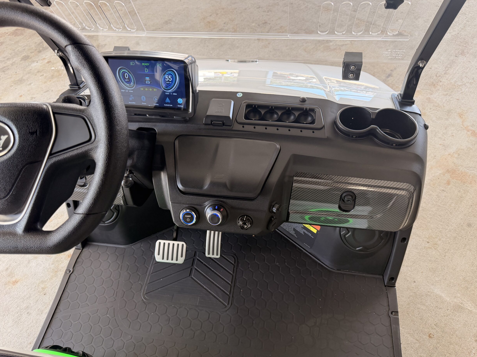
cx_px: 231
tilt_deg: -53.4
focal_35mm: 25
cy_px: 175
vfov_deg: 54.9
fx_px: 344
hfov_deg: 69.4
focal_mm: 6.76
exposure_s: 1/151
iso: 125
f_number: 1.78
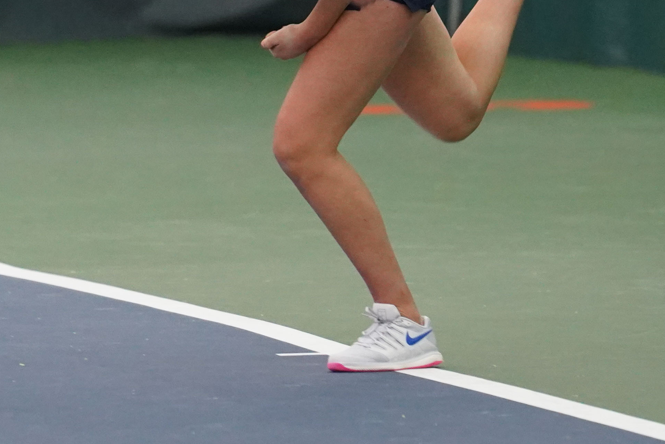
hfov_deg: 3.3
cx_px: 269
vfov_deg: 2.2
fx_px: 11489
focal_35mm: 622
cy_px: -138
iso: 8000
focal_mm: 200
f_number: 3.5
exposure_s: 1/200
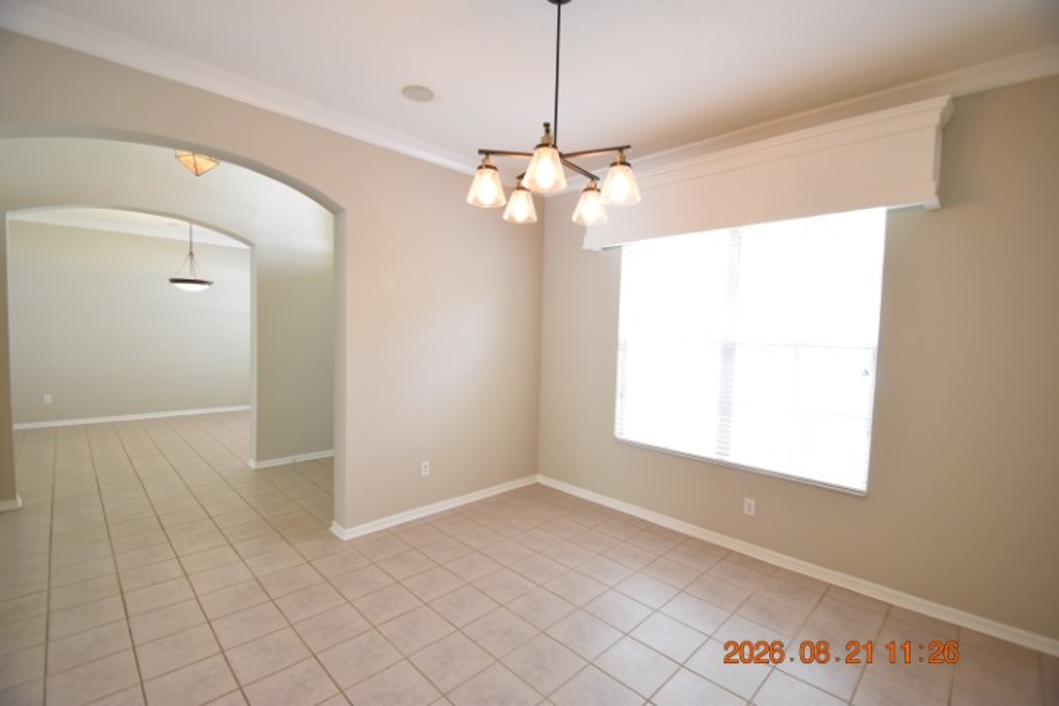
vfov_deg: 77.3
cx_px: 530
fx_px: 441
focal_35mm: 15
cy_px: 353
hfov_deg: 100.4
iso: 1250
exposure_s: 1/60
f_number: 3.5
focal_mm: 10
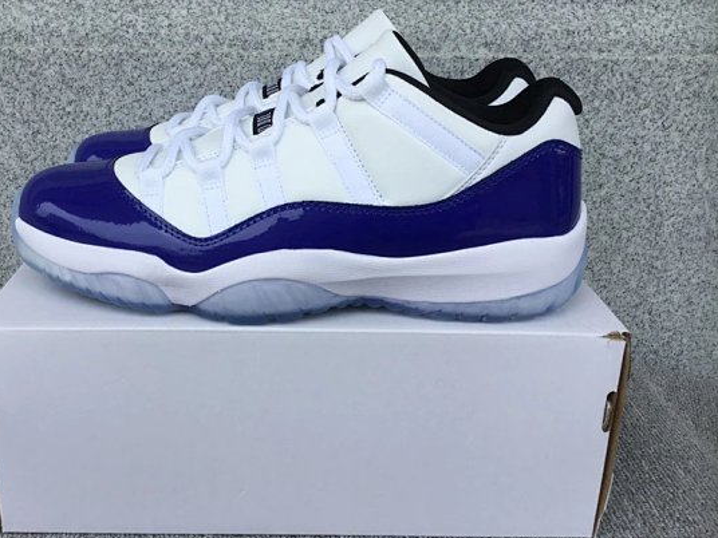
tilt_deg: -19.1
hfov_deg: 49.9
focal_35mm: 37
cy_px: 245
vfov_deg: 38.6
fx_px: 767
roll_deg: -0.5
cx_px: 293
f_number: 2.4
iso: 25
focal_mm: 3.3
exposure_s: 1/438
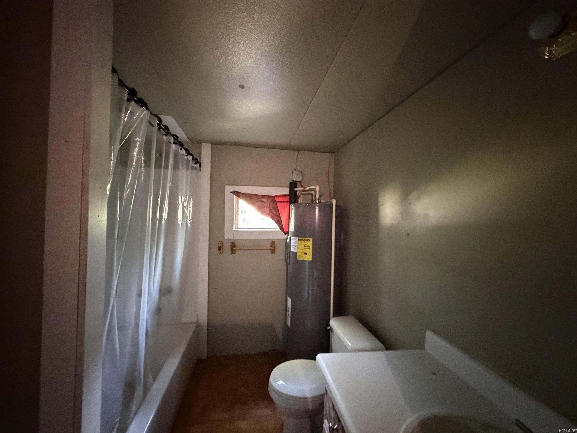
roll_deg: -0.1
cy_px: 216
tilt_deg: +1.2
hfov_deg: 102.1
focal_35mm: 14
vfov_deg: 85.7
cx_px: 288
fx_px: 233
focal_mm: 2.22
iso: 1600
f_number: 2.2
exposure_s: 1/32
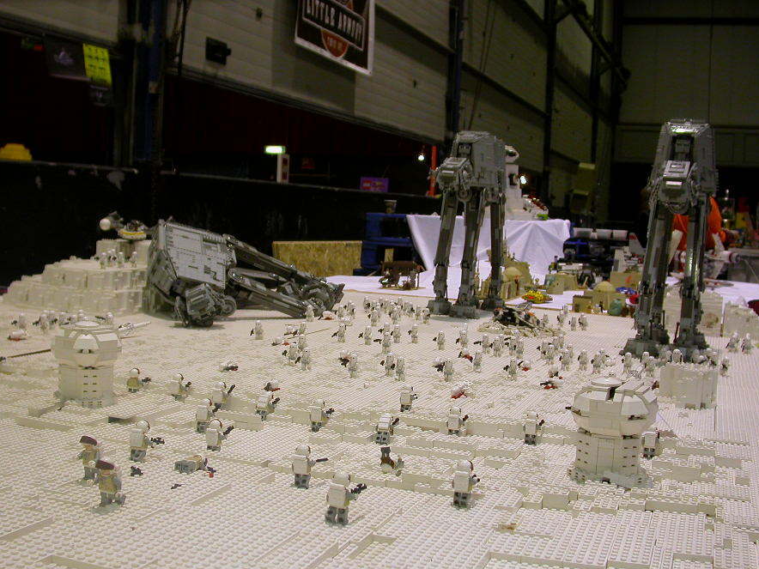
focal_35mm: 44
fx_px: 965
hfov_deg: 42.9
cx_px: 357
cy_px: 295
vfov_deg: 32.9
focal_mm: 7.85
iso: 100
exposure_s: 1/28.6
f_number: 2.6
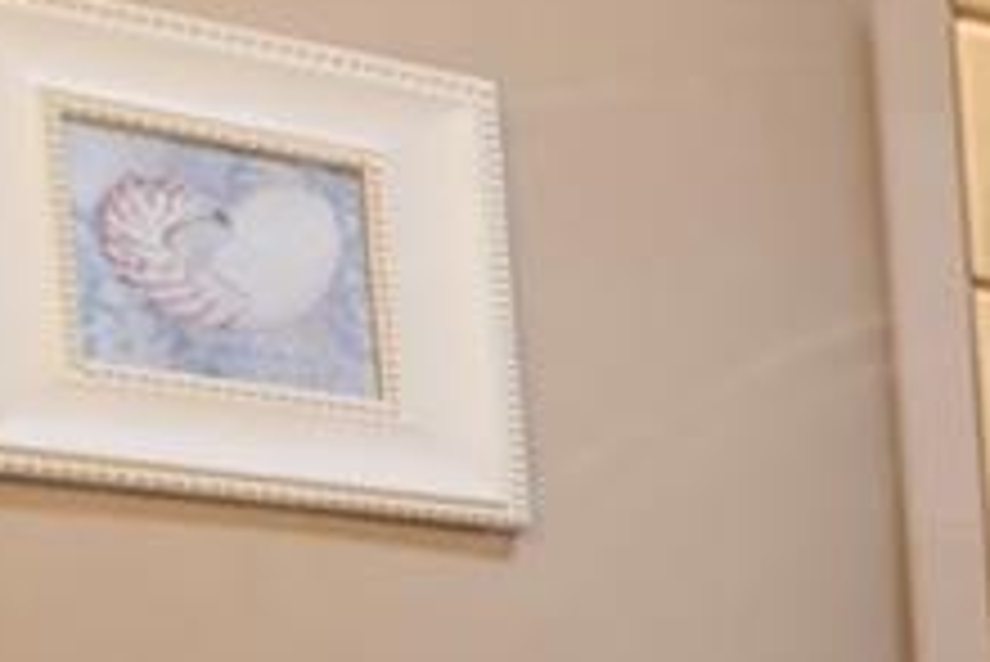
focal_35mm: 109
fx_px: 2999
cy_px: 1218
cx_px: 3280
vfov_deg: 11.6
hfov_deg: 10.2
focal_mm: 15
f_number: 2.8
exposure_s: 1/25
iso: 100
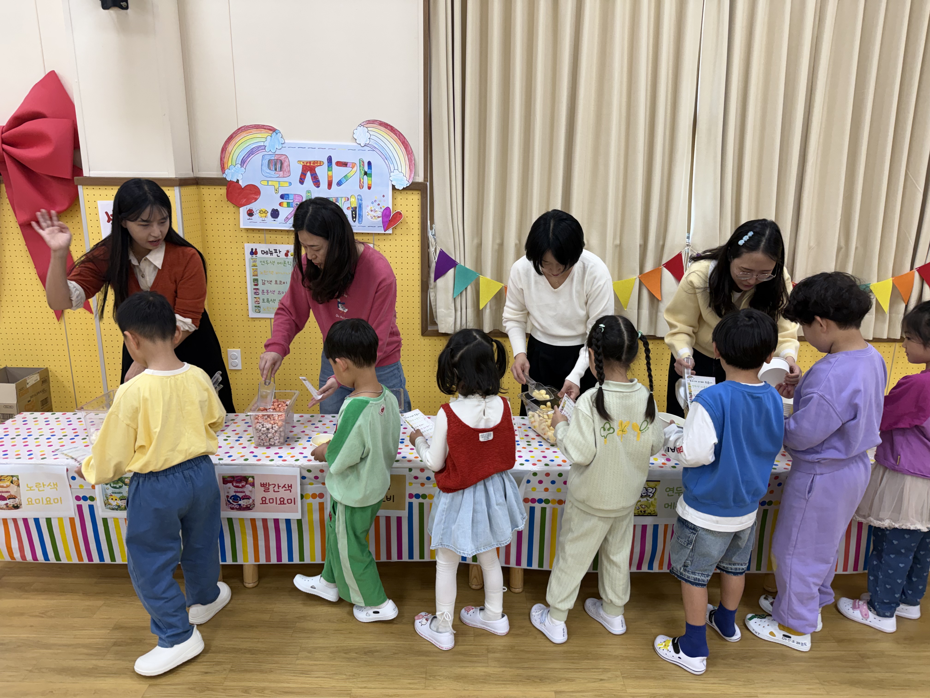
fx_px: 645
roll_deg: -1.0
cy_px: 349
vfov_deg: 56.8
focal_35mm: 24
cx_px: 465
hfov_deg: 71.6
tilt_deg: -13.7
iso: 160
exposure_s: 1/120
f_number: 1.78
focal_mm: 6.76
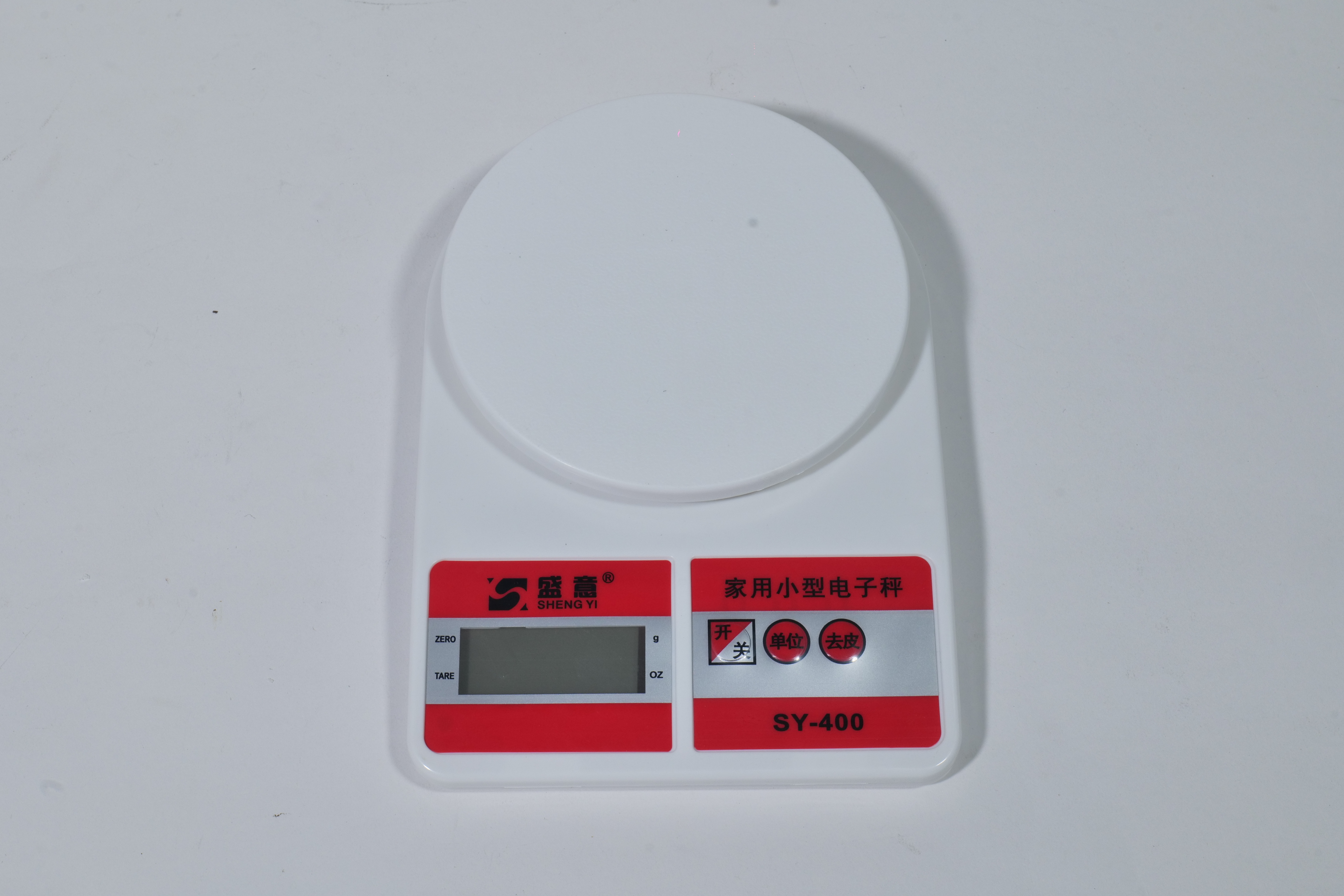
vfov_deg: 22.6
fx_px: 2240
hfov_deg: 33.4
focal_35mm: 60
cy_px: 448
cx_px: 672
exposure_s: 1/100
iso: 1600
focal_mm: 60
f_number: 18
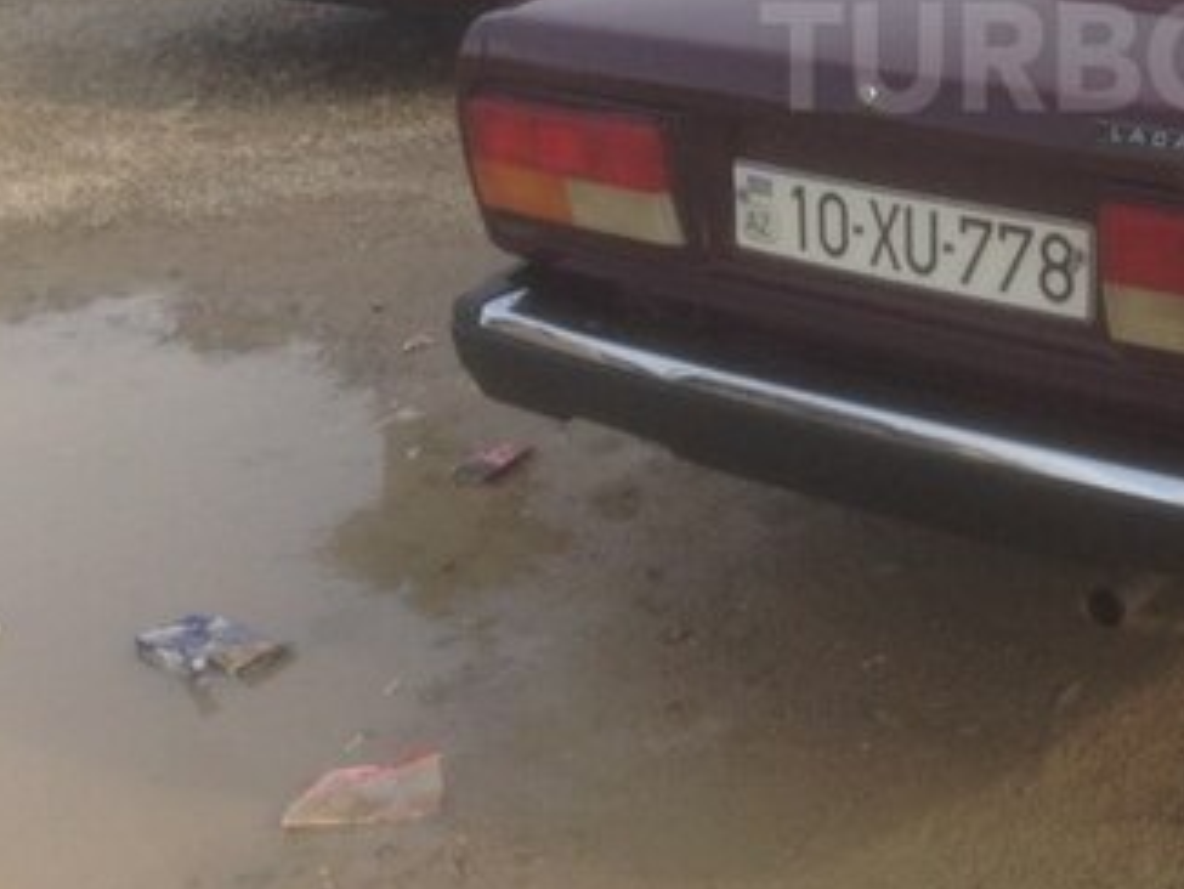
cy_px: 56
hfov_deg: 27.6
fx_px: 2293
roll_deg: +0.5
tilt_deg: -11.8
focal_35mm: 67
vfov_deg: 21.4
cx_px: 1133
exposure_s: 1/553
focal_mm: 4.12
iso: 50
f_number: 2.4
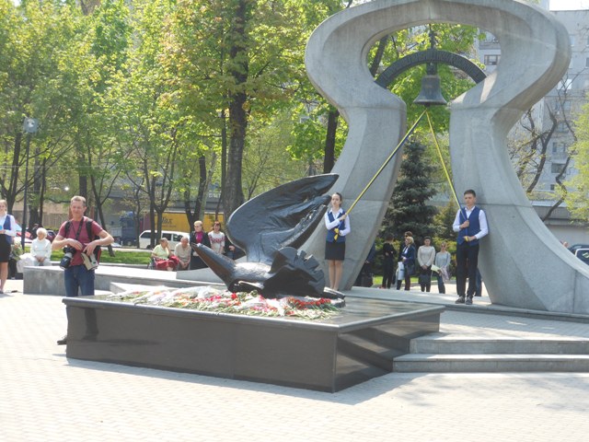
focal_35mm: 57
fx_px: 970
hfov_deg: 33.8
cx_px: 294
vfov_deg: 25.7
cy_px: 221
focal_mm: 10.2
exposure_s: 1/200
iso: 80
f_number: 4.1
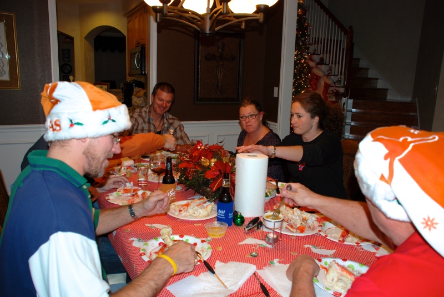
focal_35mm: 30
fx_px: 370
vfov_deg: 43.7
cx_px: 222
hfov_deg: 61.9
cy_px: 148
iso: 200
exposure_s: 1/60
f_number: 3.8
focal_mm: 20
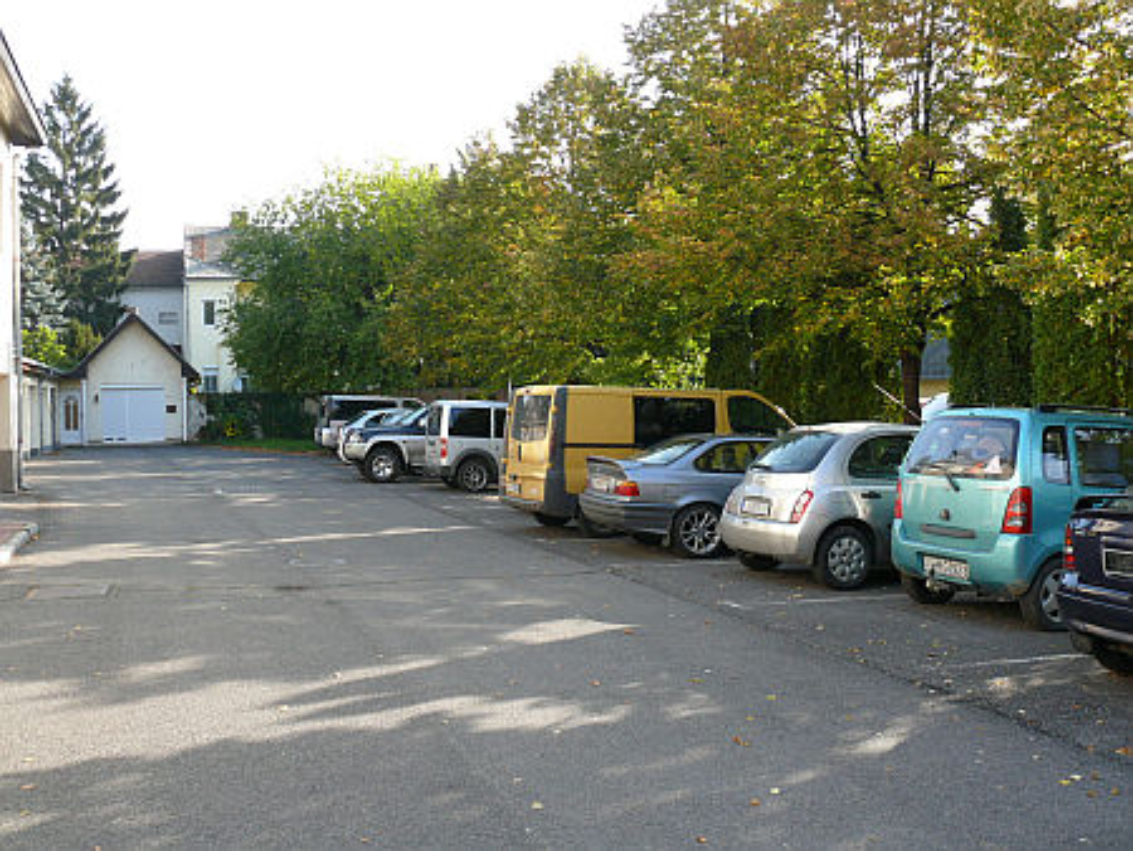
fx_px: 1146
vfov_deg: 40.7
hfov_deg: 52.6
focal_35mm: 35
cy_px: 426
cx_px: 566
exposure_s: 1/160
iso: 100
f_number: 4
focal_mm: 7.4
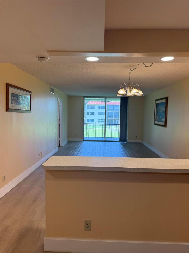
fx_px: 175
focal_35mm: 24
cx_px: 94
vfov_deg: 71.6
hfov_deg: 56.8
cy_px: 126
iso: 125
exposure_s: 1/240
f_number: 1.78
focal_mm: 6.76
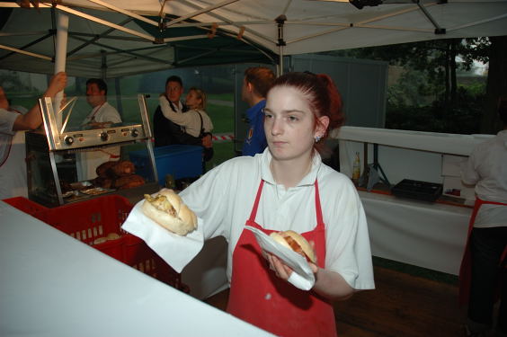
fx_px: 380
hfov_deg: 67.4
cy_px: 168
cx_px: 254
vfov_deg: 47.8
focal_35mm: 27
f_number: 4
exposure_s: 1/60
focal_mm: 18
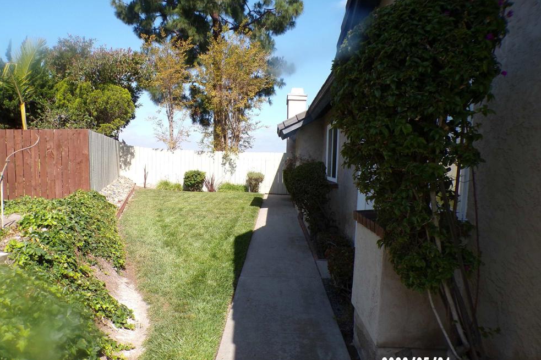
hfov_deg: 69.4
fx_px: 391
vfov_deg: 49.4
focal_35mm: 26
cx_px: 260
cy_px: 201
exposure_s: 1/420
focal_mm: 4.3
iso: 100
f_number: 4.4
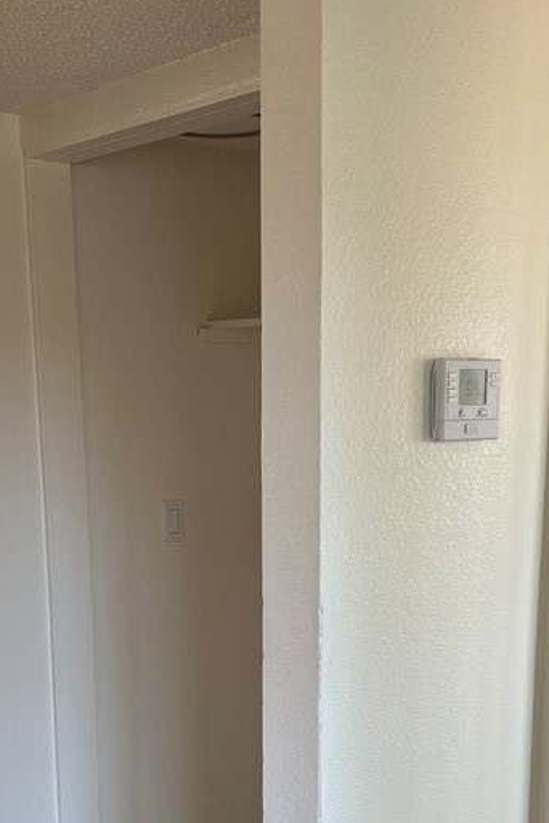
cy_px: 682
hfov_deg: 25.0
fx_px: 1235
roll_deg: +0.3
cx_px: 303
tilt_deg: -11.8
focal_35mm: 54
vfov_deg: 35.4
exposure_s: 1/121
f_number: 1.5
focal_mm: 5.7
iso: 125
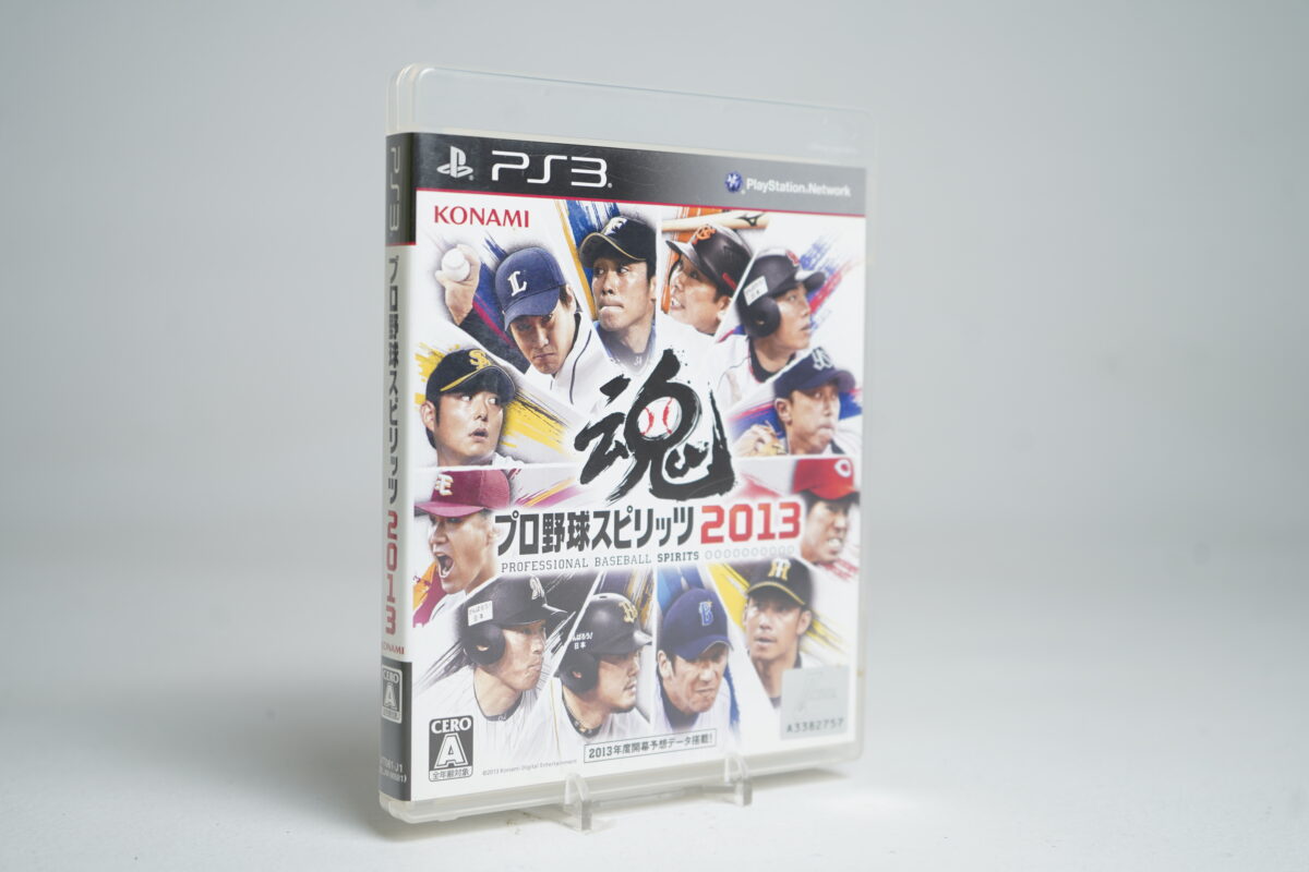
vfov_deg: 28.1
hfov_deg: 41.1
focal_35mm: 48
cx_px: 654
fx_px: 1745
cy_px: 436
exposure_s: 1/50
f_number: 4.5
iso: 160
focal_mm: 48
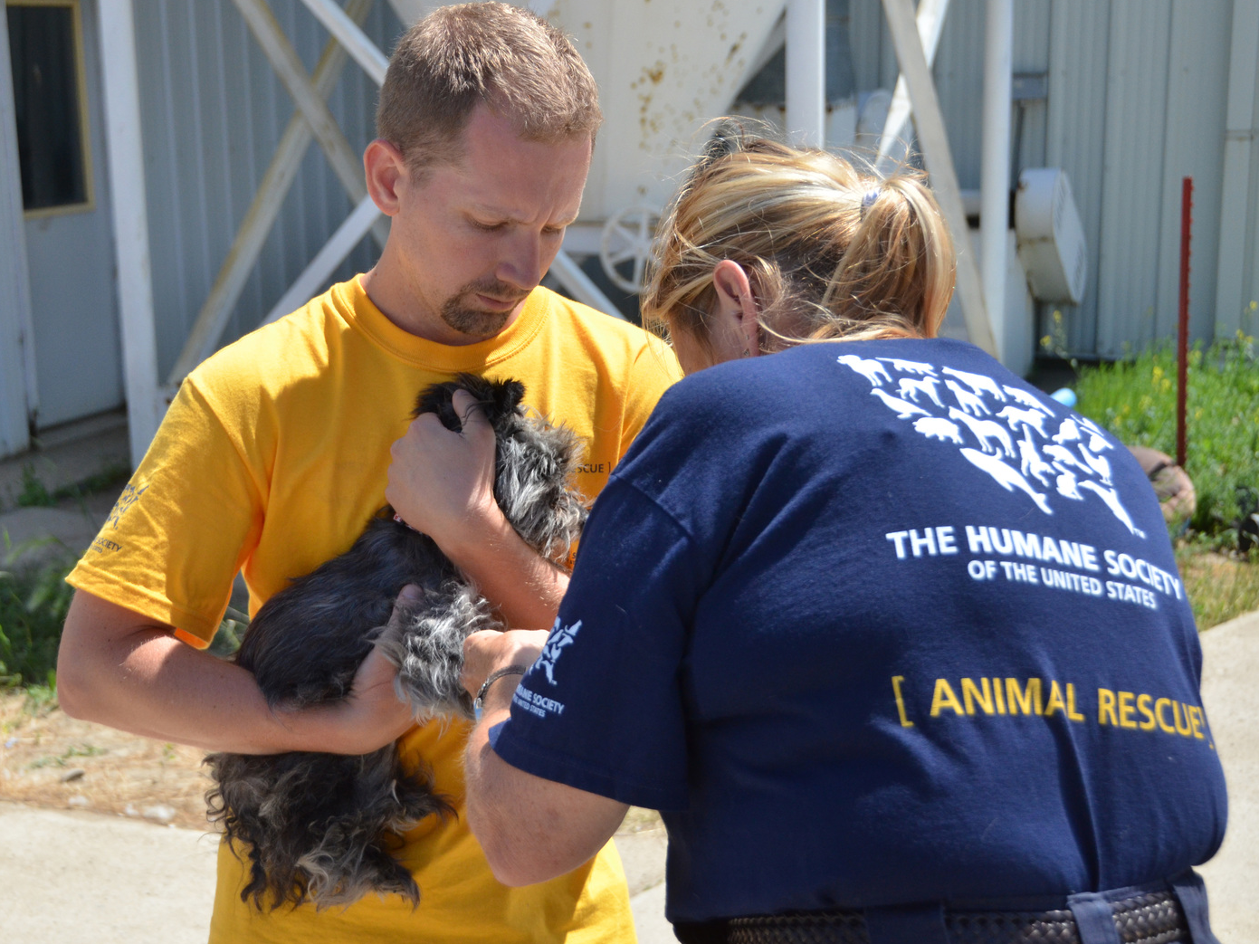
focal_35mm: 53
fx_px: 1927
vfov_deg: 27.5
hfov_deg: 36.1
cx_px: 574
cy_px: 466
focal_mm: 32
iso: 800
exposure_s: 1/6400
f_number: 4.2
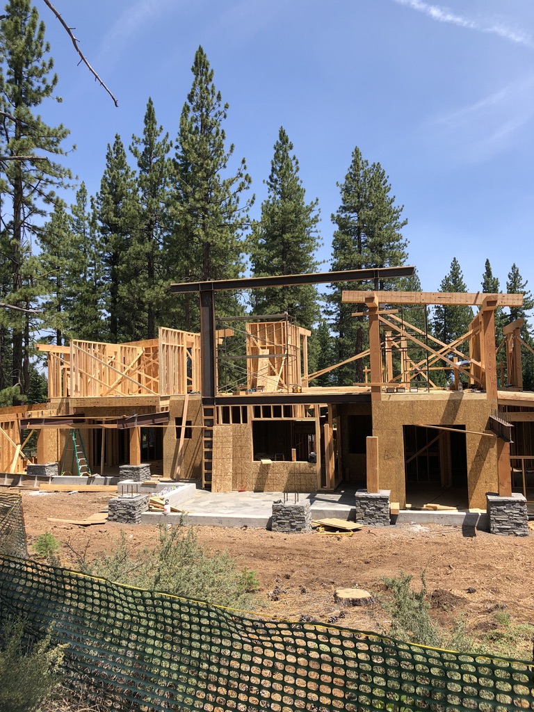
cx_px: 267
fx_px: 576
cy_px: 356
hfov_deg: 49.7
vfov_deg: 63.4
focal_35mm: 28
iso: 20
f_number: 1.8
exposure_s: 1/1230
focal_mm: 4
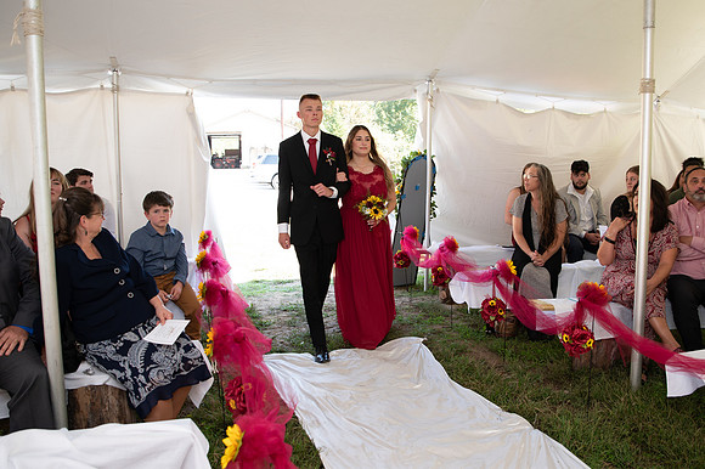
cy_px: 233
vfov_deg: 44.3
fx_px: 577
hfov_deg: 62.8
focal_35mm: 29
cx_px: 375
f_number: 3.2
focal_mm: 24
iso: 320
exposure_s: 1/200
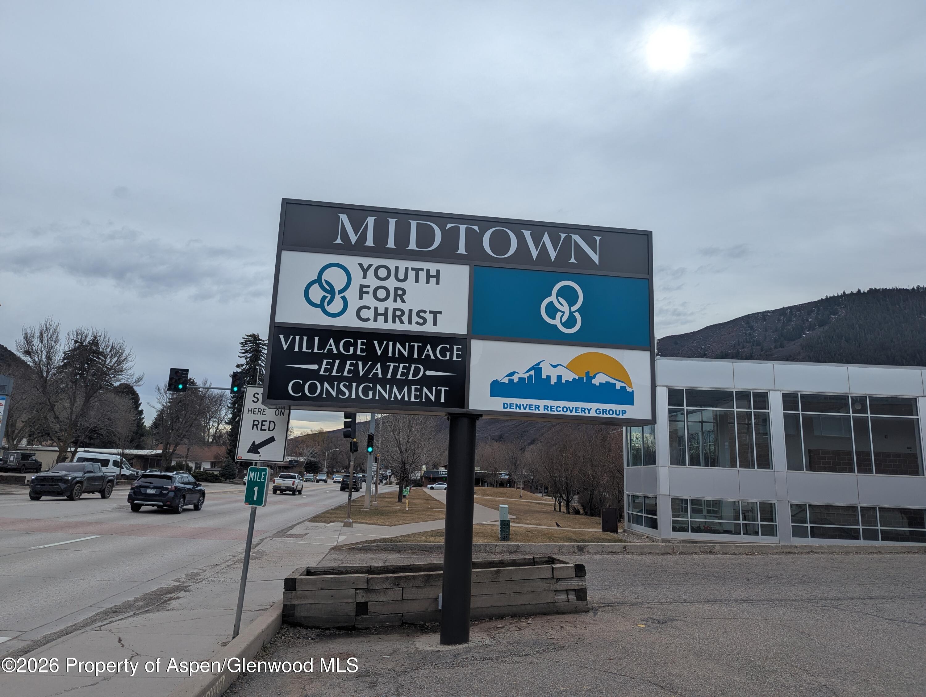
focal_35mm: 24
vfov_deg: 56.9
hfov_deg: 71.5
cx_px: 463
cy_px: 348
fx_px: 643
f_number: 1.85
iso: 37
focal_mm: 6.81
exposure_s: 1/2513
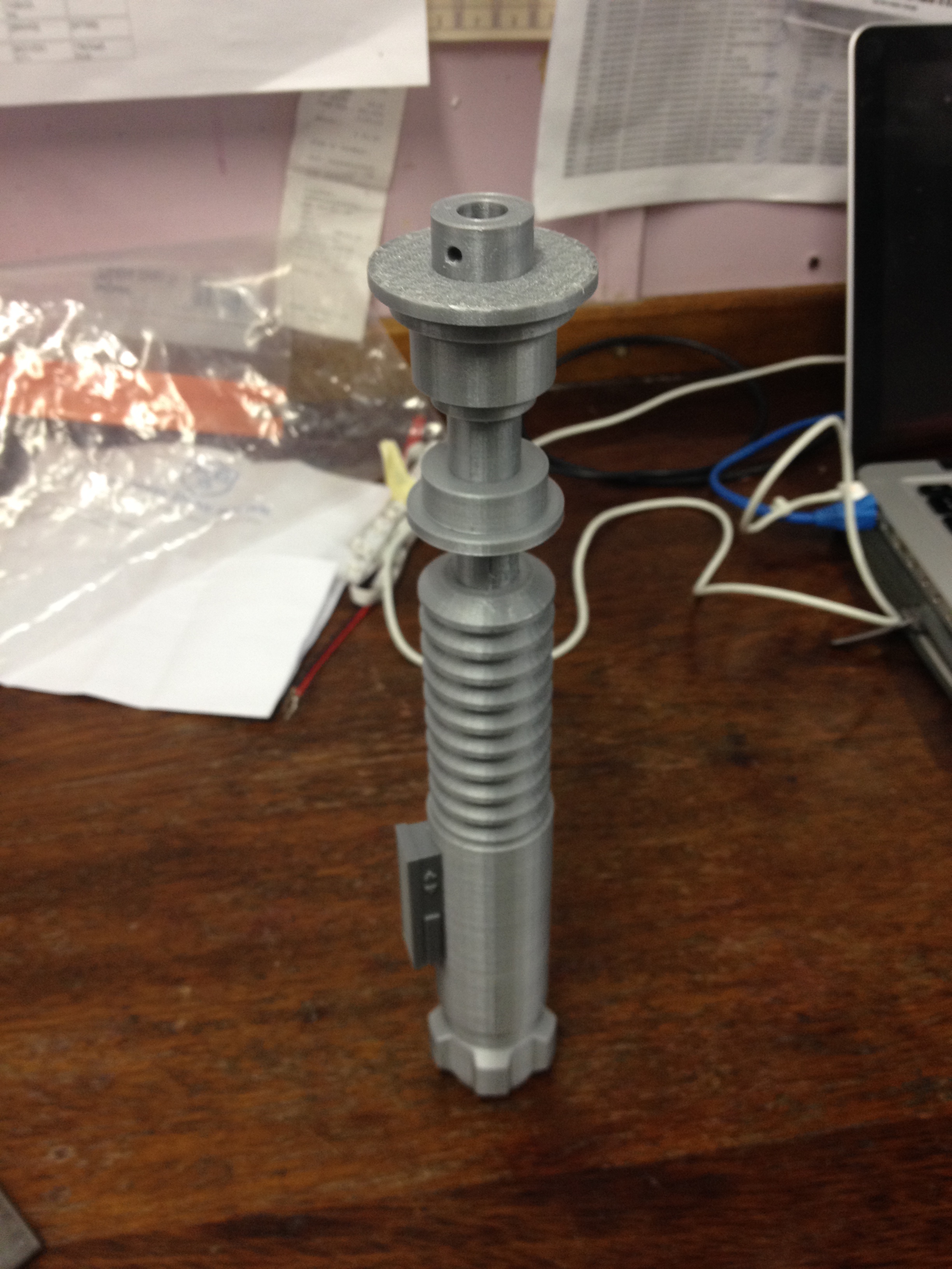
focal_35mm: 35
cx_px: 476
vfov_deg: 52.6
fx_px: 1283
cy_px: 634
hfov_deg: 40.7
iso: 100
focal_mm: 4.28
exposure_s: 1/20
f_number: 2.4
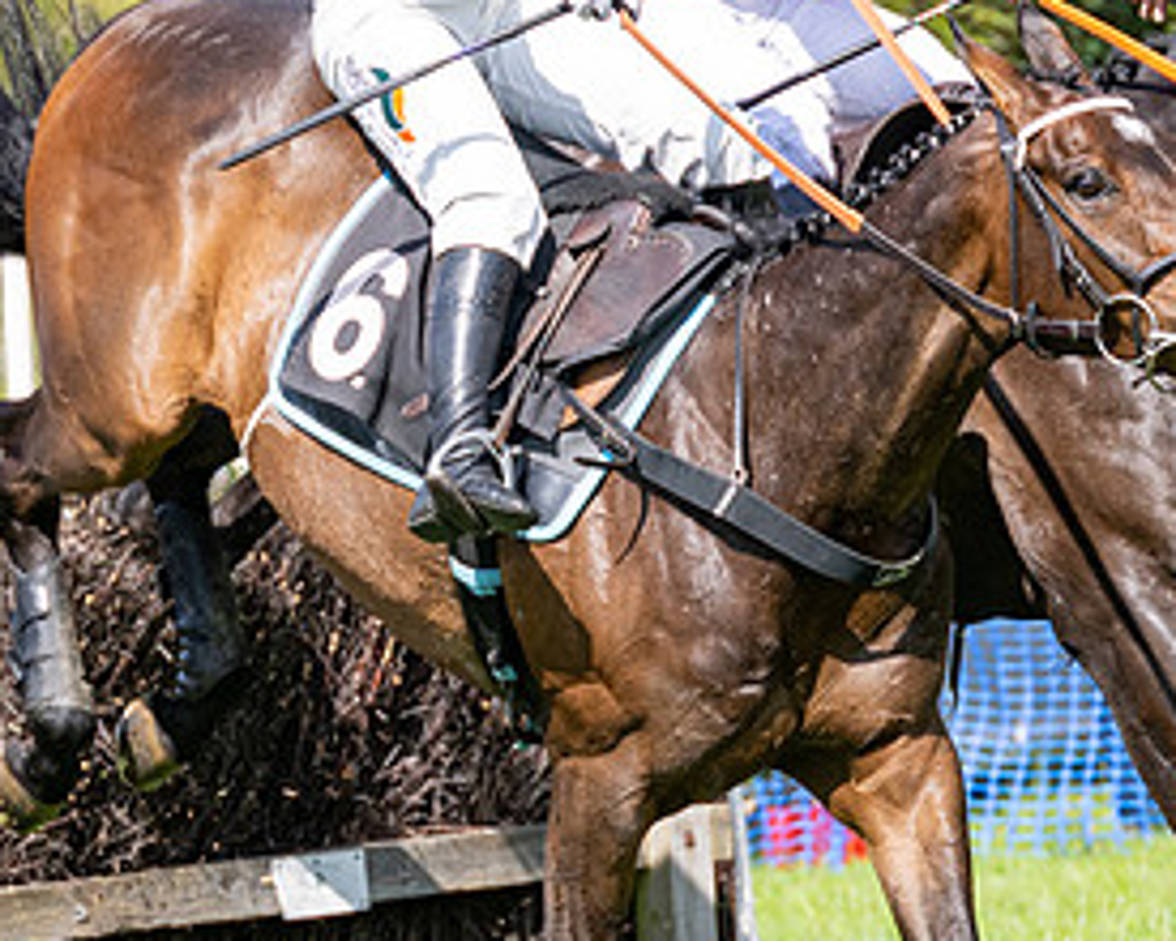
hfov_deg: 6.2
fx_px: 10859
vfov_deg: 5.0
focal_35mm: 312
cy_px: 493
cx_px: 654
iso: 400
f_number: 4
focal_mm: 98
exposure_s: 1/2500
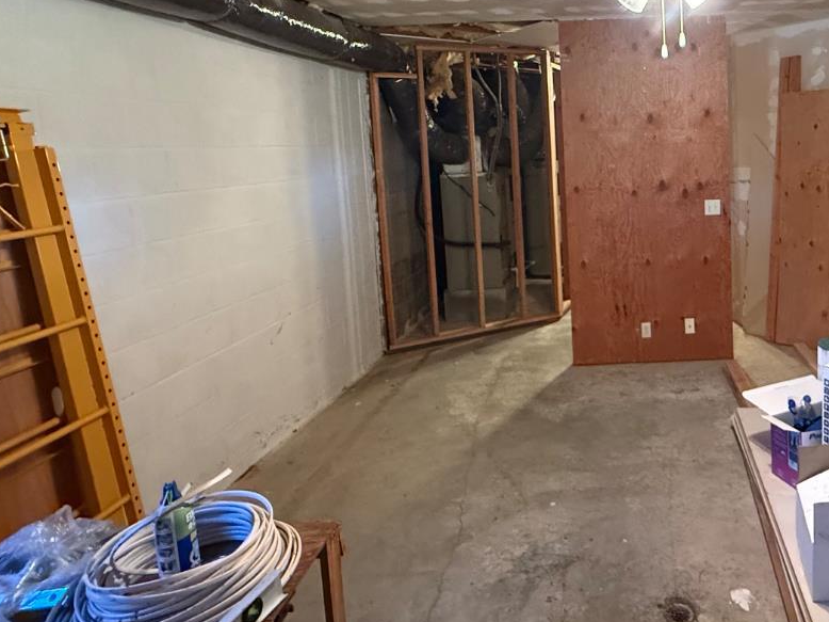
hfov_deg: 60.8
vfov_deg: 50.2
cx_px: 647
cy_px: 195
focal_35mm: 27
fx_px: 646
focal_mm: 2.22
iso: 1000
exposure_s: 1/40
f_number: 2.2
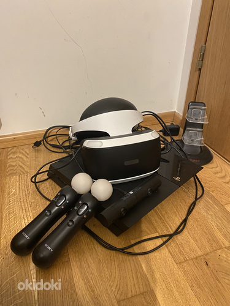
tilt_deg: -31.9
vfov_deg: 67.3
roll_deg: +1.0
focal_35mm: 26
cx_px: 115
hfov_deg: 53.1
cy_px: 153
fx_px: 230
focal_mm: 4.25
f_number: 1.8
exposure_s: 1/15
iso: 800
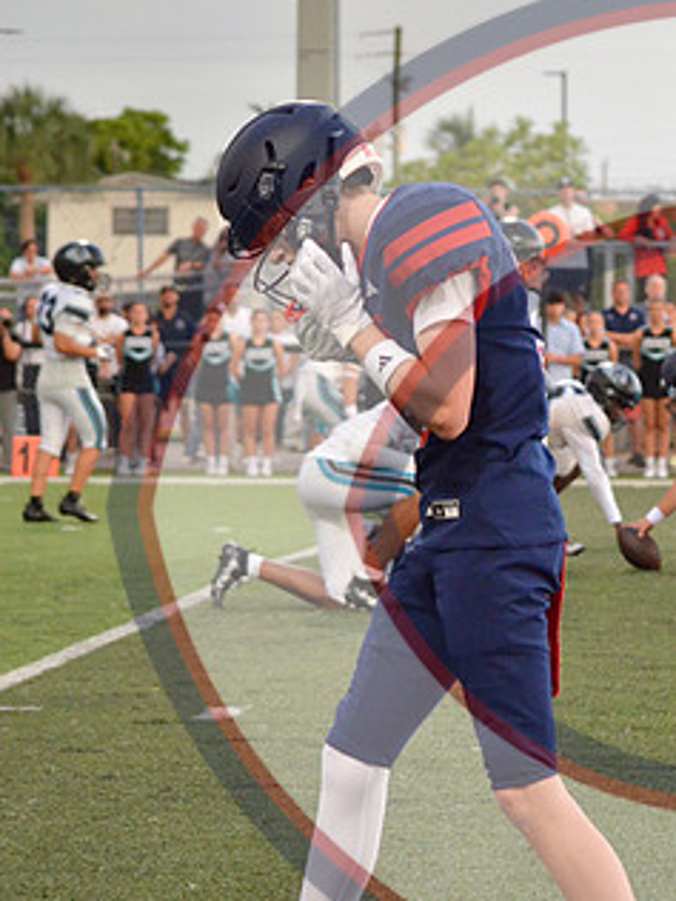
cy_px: 508
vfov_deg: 8.8
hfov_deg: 6.6
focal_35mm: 225
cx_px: 730
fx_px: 5855
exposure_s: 1/500
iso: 2200
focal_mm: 85
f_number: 4.5
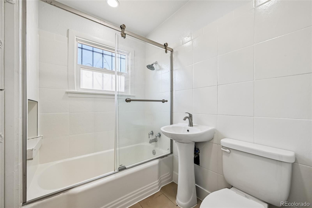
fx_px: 121
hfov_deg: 104.3
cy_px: 104
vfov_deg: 81.2
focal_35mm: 14
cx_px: 156
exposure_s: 1/15
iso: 180
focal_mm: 14
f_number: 10
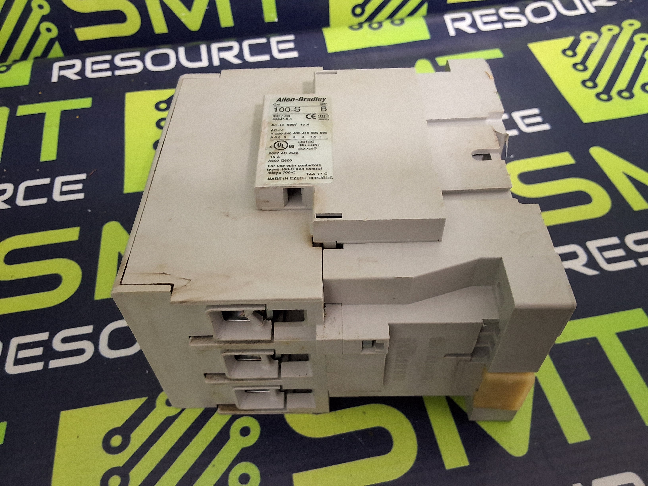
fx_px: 524
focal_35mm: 28
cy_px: 243
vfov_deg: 49.7
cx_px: 324
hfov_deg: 63.4
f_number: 1.9
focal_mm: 2.91
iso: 320
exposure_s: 1/24
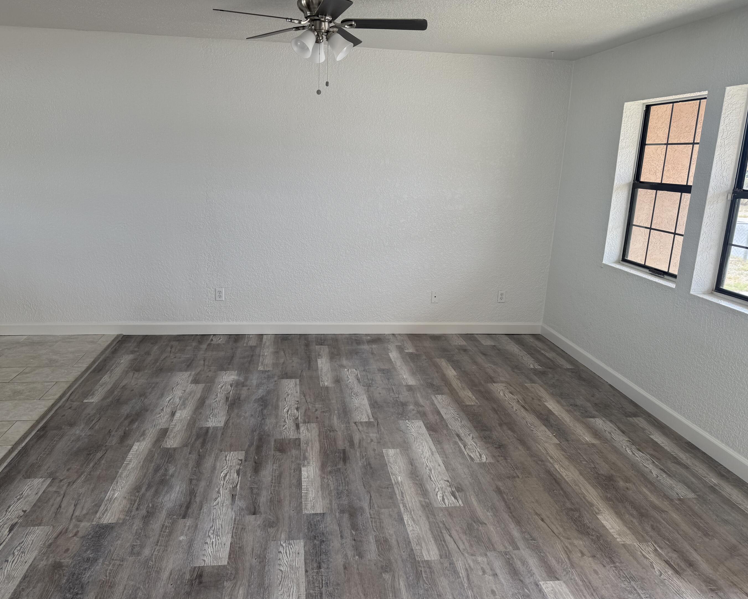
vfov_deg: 54.9
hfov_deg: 66.0
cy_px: 302
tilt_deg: -14.5
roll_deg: -1.4
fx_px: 576
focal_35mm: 26
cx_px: 366
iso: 64
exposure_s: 1/121
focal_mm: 6.76
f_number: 1.78
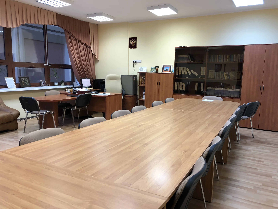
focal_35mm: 28
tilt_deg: -8.7
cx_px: 139
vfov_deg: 49.7
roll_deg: -1.1
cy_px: 104
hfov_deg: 63.4
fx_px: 225
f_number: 1.8
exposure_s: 1/20
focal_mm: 4
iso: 40
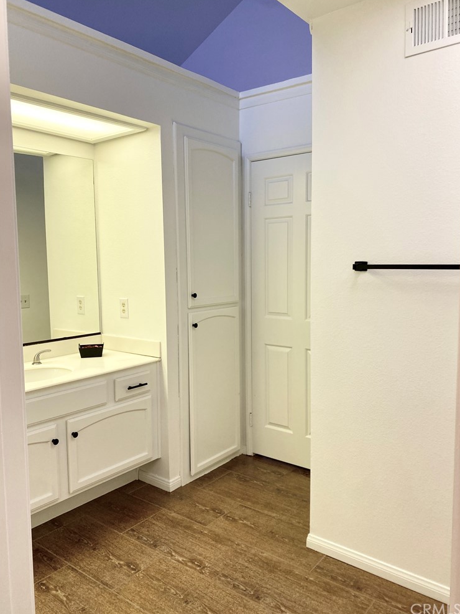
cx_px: 234
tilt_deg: -2.9
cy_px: 300
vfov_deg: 65.3
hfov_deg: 51.4
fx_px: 478
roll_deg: +0.5
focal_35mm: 27
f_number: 1.8
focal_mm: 4.25
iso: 125
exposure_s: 1/120
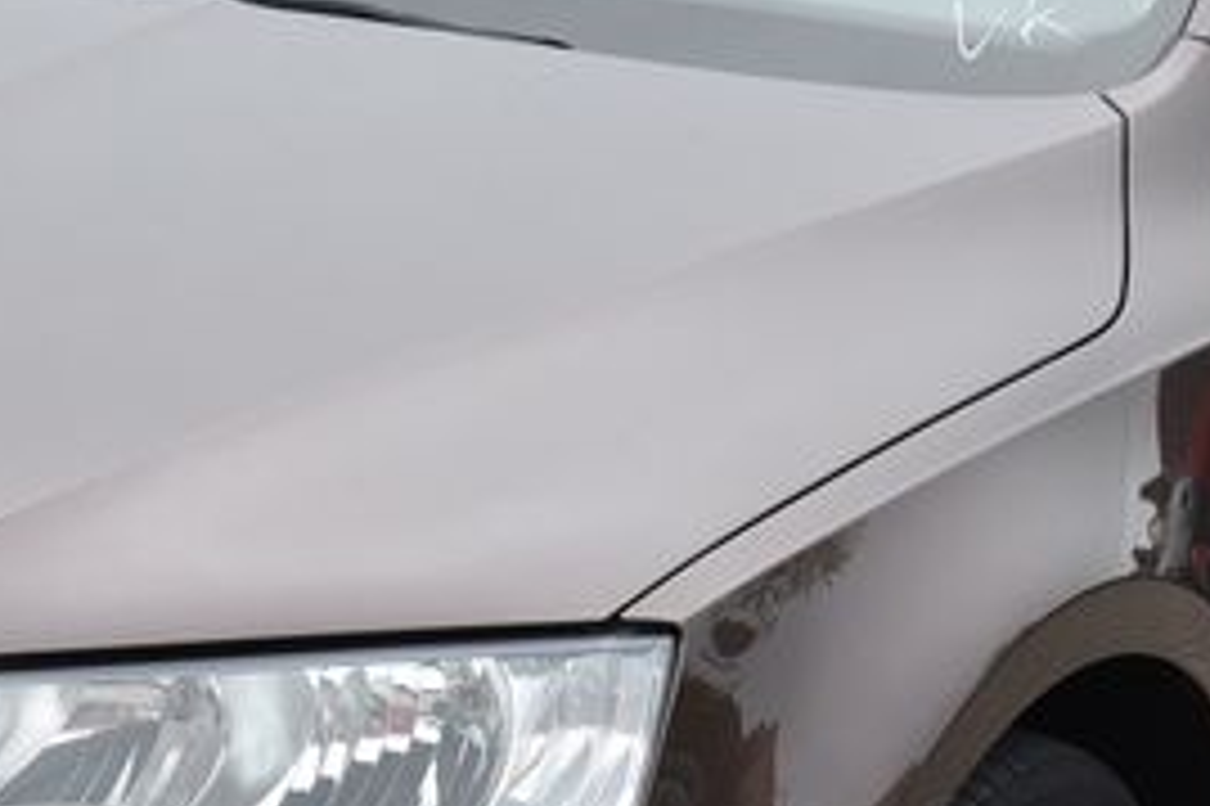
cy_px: 576
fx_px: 6147
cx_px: 256
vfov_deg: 7.5
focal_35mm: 183
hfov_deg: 11.2
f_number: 8
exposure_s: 1/250
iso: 500
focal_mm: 48
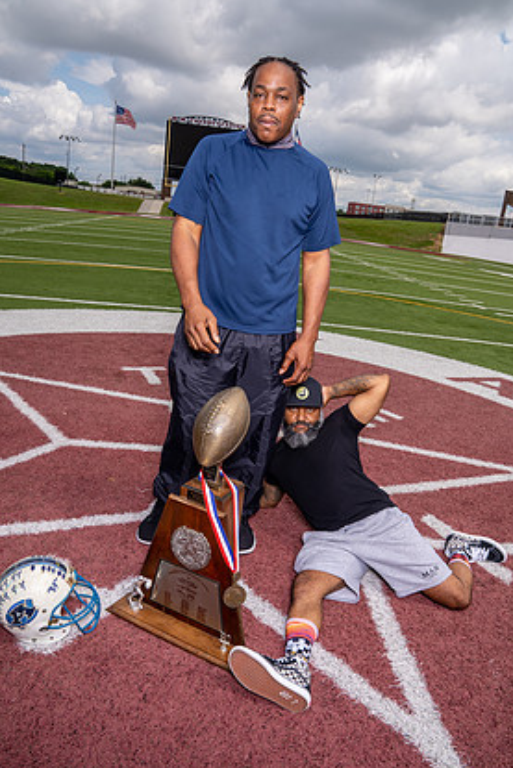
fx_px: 555
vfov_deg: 69.4
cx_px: 248
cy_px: 394
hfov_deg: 49.6
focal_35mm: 26
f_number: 11
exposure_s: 1/200
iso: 125
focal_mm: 24
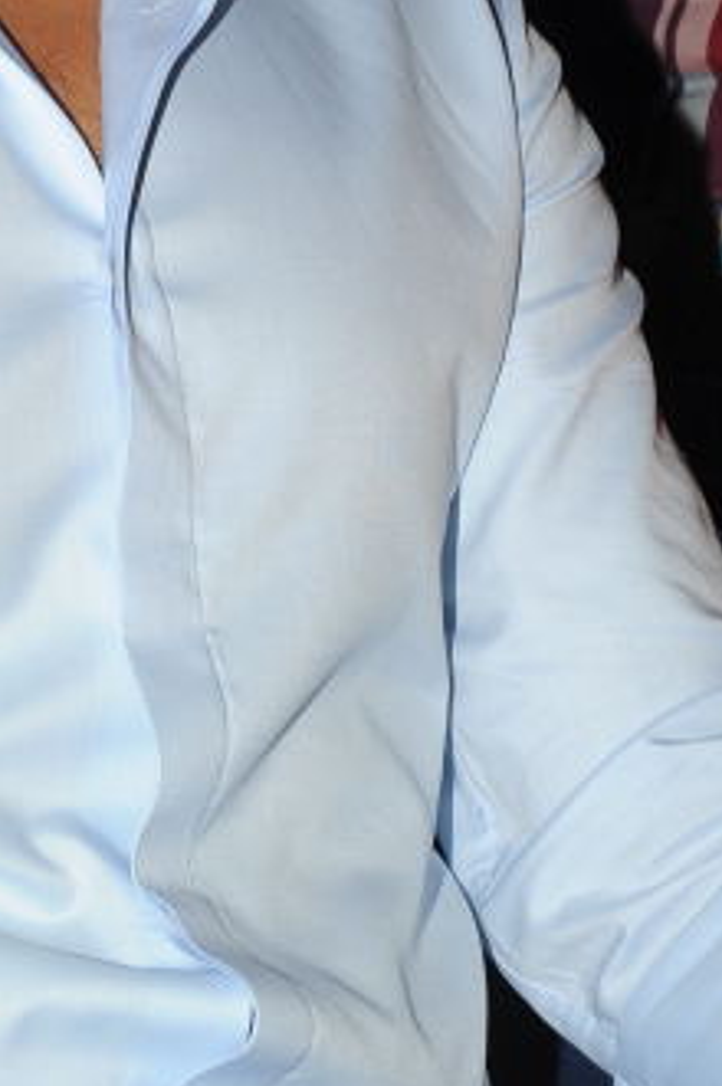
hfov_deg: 5.9
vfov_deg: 8.9
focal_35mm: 232
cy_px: 256
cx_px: -146
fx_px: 6993
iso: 200
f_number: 10
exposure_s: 1/125
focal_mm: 75
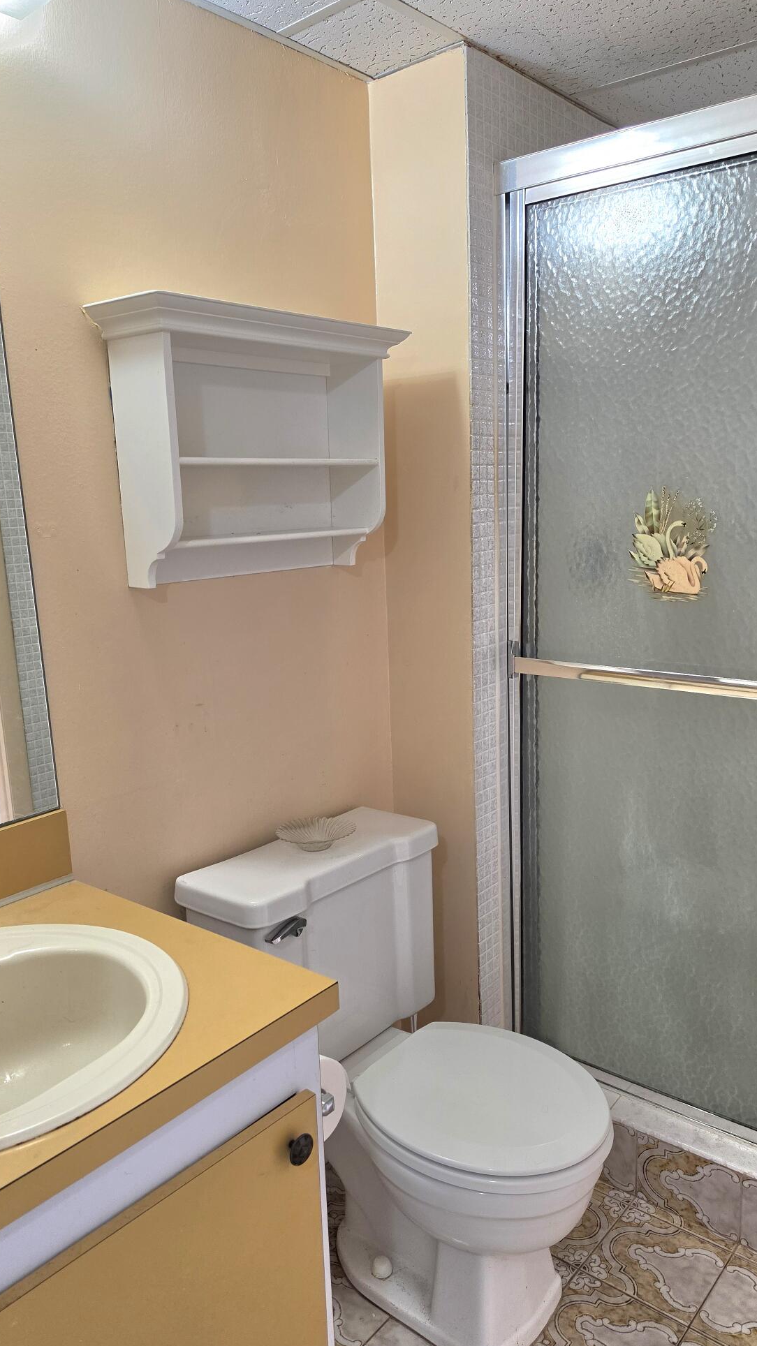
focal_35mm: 26
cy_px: 692
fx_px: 928
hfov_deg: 44.4
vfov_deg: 71.9
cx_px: 379
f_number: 1.4
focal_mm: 6.5
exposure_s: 1/182
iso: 125
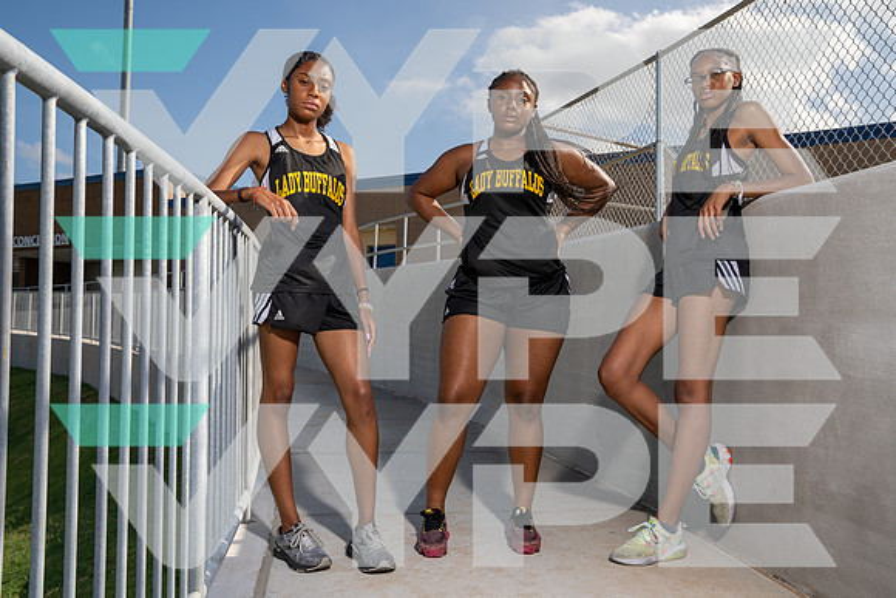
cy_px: 299
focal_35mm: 32
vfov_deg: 41.1
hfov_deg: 58.7
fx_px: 797
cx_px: 448
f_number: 8
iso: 100
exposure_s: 1/250
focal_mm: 32
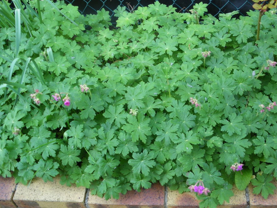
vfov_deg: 35.1
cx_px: 157
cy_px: 95
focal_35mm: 41
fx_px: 328
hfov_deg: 45.7
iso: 64
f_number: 3.5
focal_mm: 6.3
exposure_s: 1/50
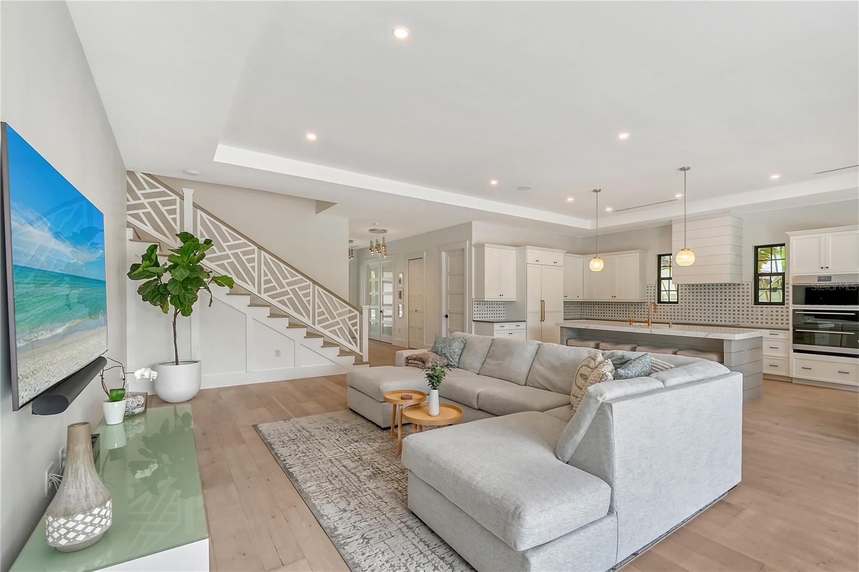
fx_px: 358
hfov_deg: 100.4
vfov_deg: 77.3
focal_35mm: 15
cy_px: 286
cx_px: 430
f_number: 10
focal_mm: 10
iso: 800
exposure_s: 1/100
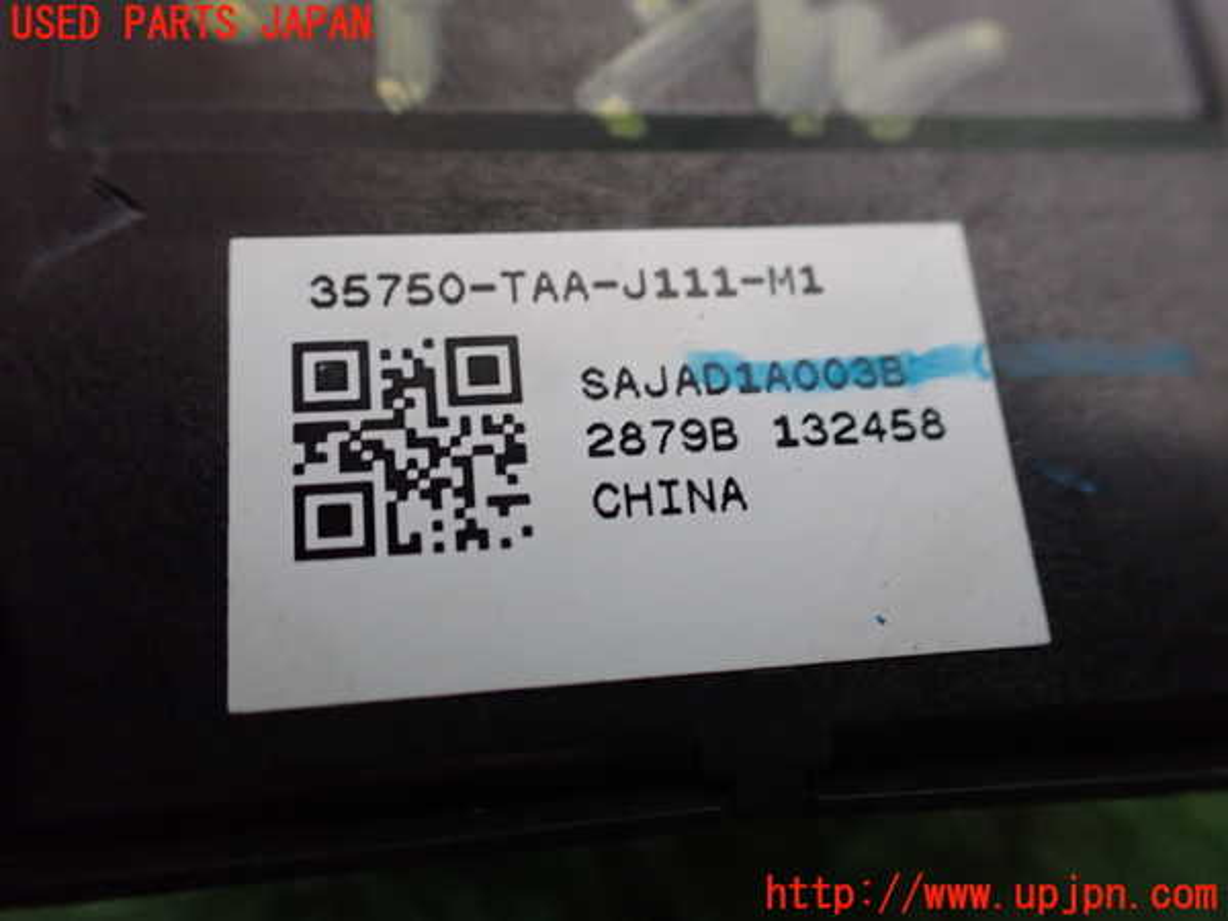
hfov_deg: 60.0
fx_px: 1064
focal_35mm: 30
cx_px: 614
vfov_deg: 46.8
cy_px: 460
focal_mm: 5.4
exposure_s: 1/60
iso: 800
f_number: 2.3
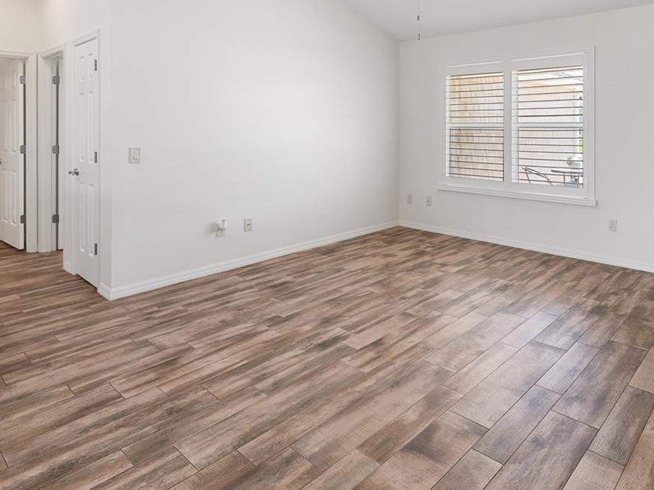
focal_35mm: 24
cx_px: 417
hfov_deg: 70.2
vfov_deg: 54.5
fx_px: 453
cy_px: 130
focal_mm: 14
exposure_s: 1/3
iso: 320
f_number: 8
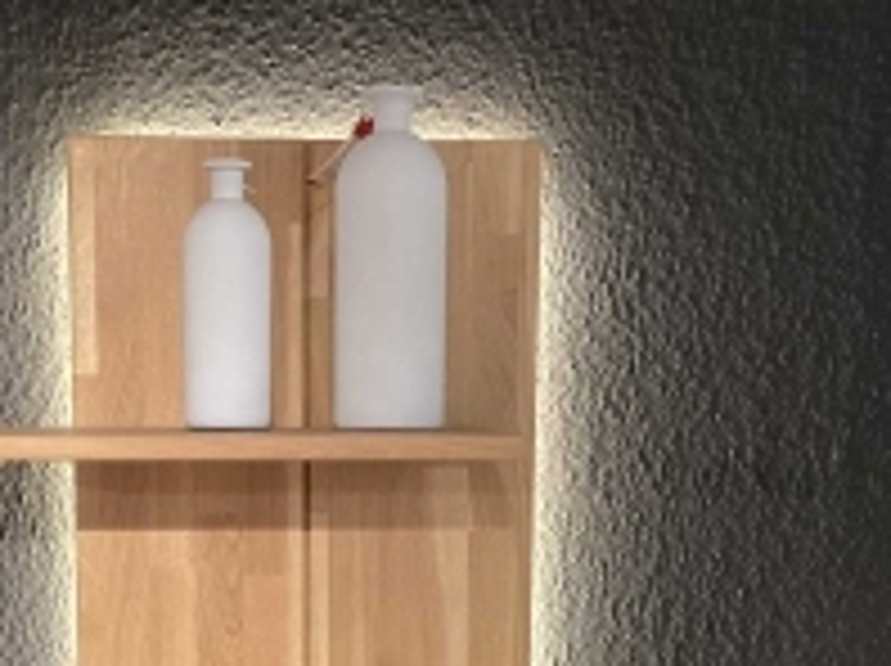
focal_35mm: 64
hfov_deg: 30.0
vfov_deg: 22.1
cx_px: 279
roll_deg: +0.3
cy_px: 657
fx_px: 1645
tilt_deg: -7.6
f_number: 2.4
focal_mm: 3.3
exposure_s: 1/50
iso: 250
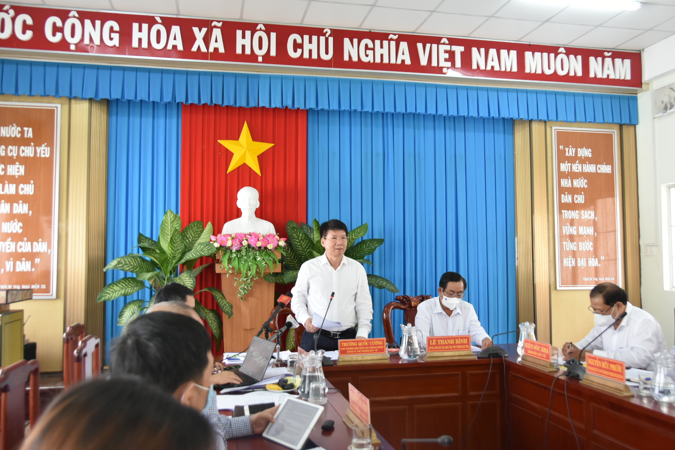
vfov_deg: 40.0
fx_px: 619
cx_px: 338
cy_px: 225
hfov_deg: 57.2
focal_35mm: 33
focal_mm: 22
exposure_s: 1/100
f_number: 5
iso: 800
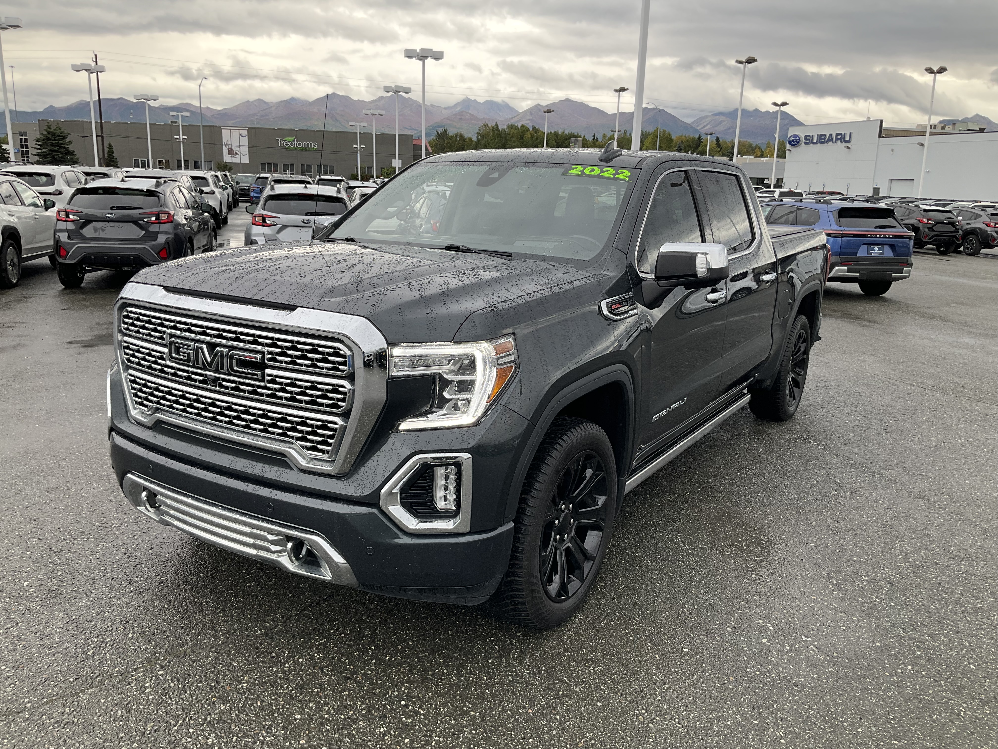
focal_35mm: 29
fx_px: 836
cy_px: 374
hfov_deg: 61.7
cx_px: 499
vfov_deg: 48.2
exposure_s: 1/206
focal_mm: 3
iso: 20
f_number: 1.8
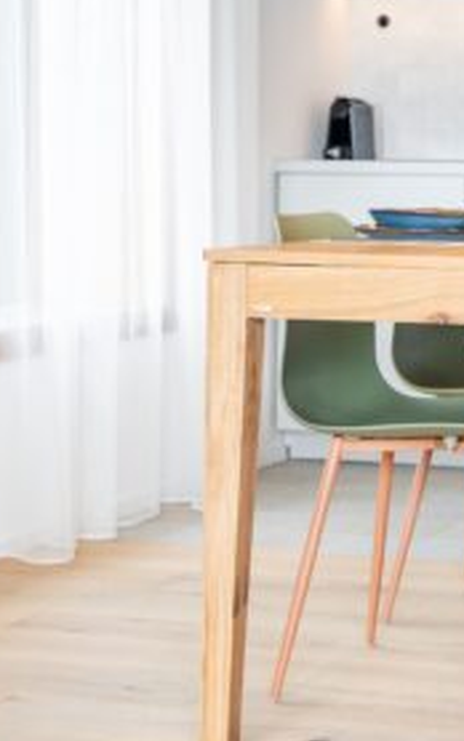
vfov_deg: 22.0
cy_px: 149
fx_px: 1880
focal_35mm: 93
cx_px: 608
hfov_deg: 13.5
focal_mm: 33
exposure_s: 1/320
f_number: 2.8
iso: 200
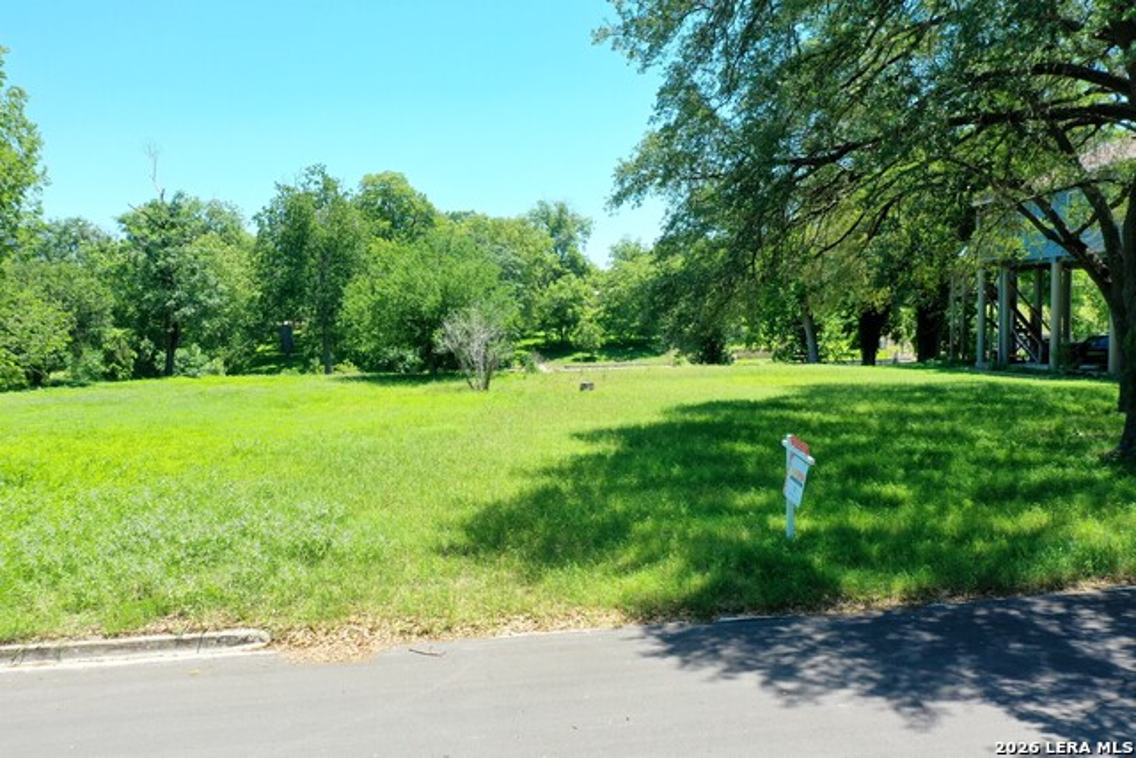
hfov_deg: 65.5
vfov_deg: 46.4
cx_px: 568
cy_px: 379
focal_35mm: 28
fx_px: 884
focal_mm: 10.26
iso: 100
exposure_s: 1/240
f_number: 5
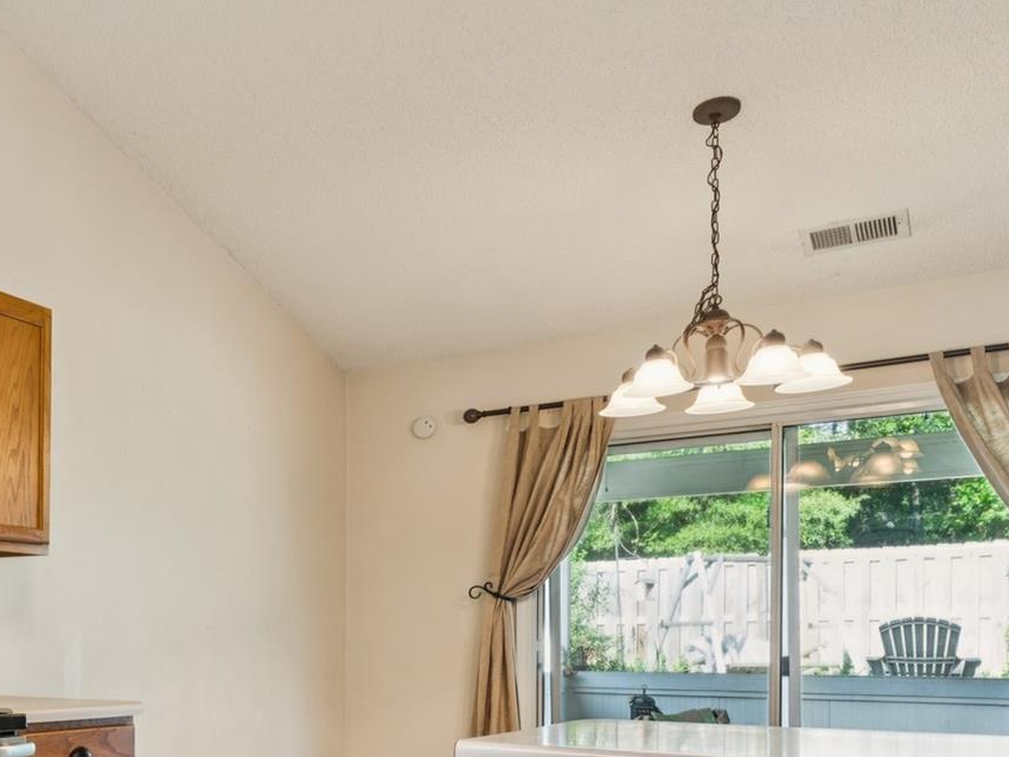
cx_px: -126
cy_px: 656
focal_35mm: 39
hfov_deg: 38.7
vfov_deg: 35.2
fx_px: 1133
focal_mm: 16.8
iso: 200
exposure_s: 1/1.25
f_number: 13
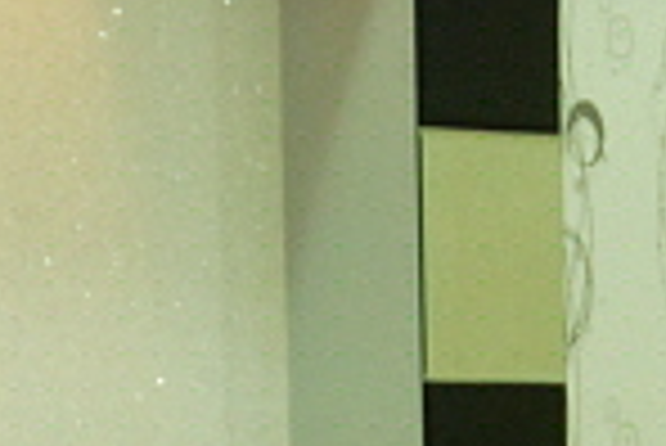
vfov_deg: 4.2
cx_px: 306
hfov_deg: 6.2
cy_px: 707
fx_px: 6105
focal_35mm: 330
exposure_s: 1/30
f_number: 7.1
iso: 1000
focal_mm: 65
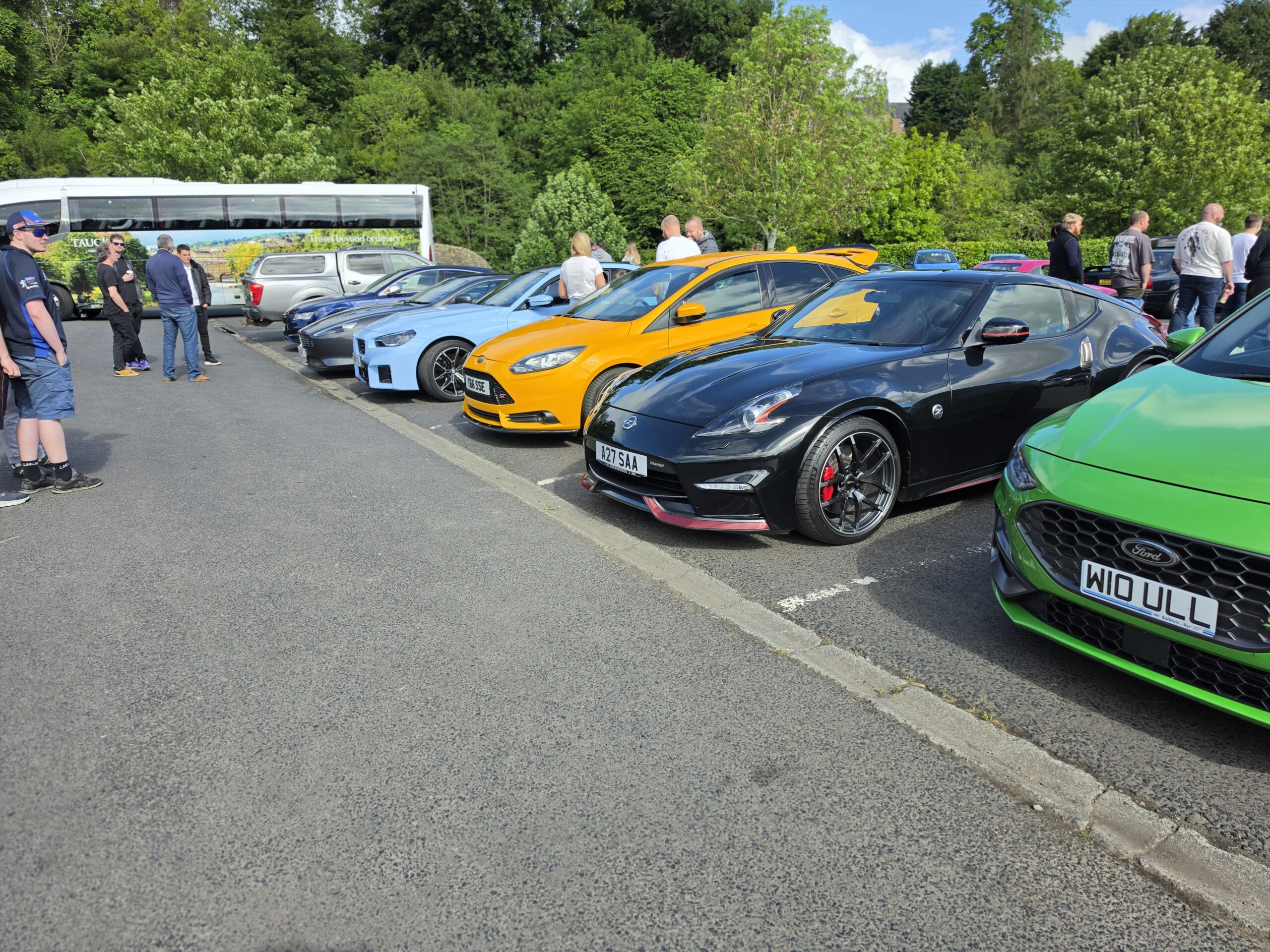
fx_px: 844
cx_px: 635
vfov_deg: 58.9
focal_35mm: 23
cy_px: 476
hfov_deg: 73.9
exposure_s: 1/3798
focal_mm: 6.5
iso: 64
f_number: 1.4
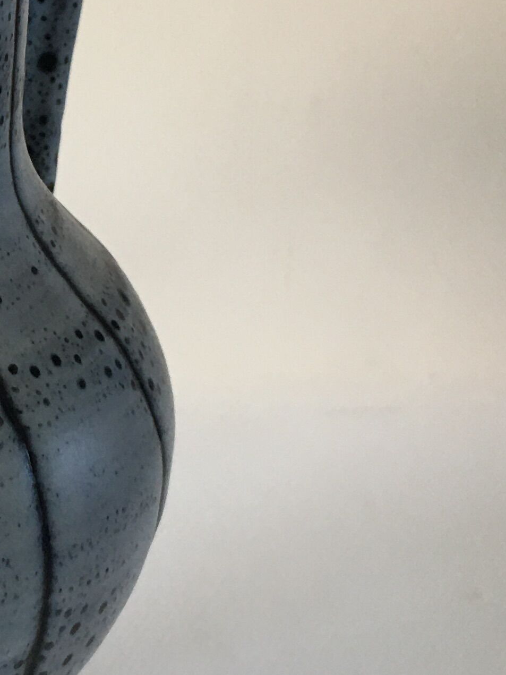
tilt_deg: -23.6
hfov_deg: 15.2
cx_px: -174
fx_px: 1793
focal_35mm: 92
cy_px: 258
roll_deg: +0.7
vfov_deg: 21.3
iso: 40
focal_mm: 4.15
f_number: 2.2
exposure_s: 1/17
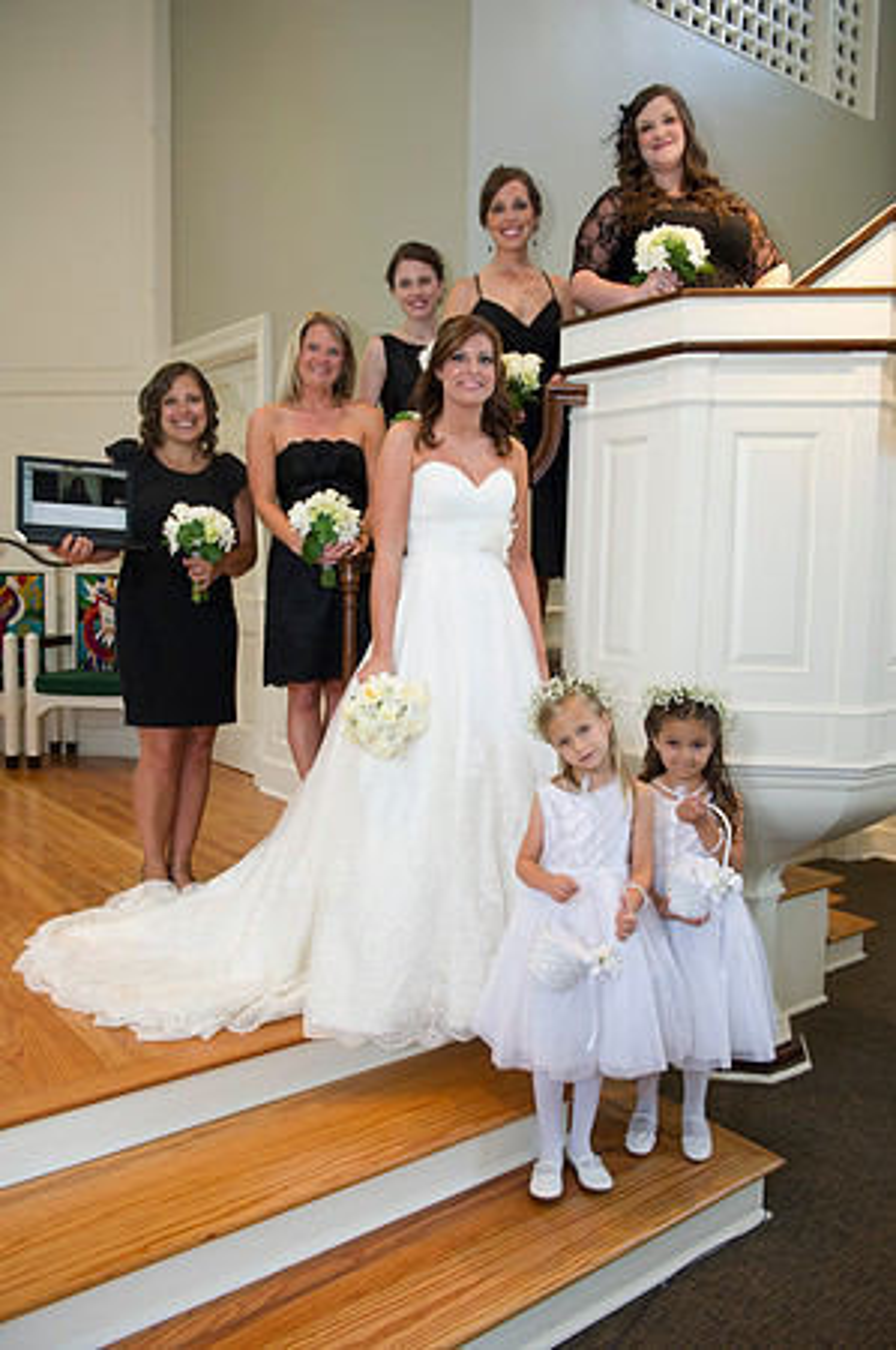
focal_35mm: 29
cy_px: 675
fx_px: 1085
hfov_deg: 44.9
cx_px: 448
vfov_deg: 63.7
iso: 800
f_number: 4
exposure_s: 1/125
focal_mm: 29
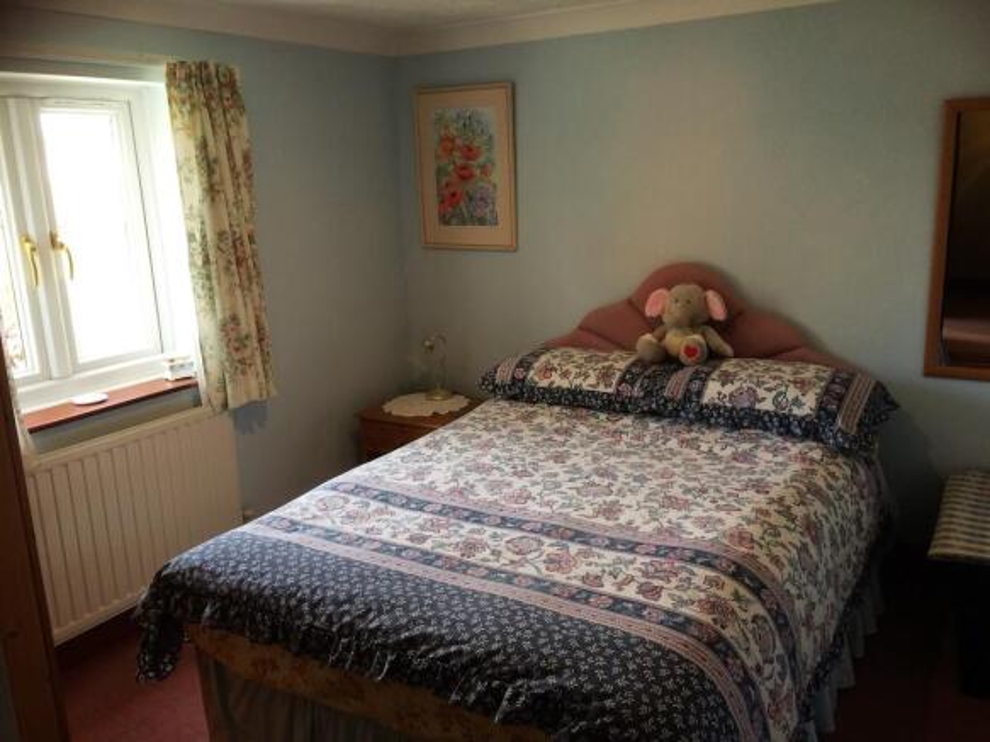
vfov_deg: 48.2
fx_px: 829
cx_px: 495
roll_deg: +0.3
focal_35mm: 29
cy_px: 371
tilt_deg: -14.1
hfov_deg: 61.7
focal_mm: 4.15
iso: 32
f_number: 2.2
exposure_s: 1/33
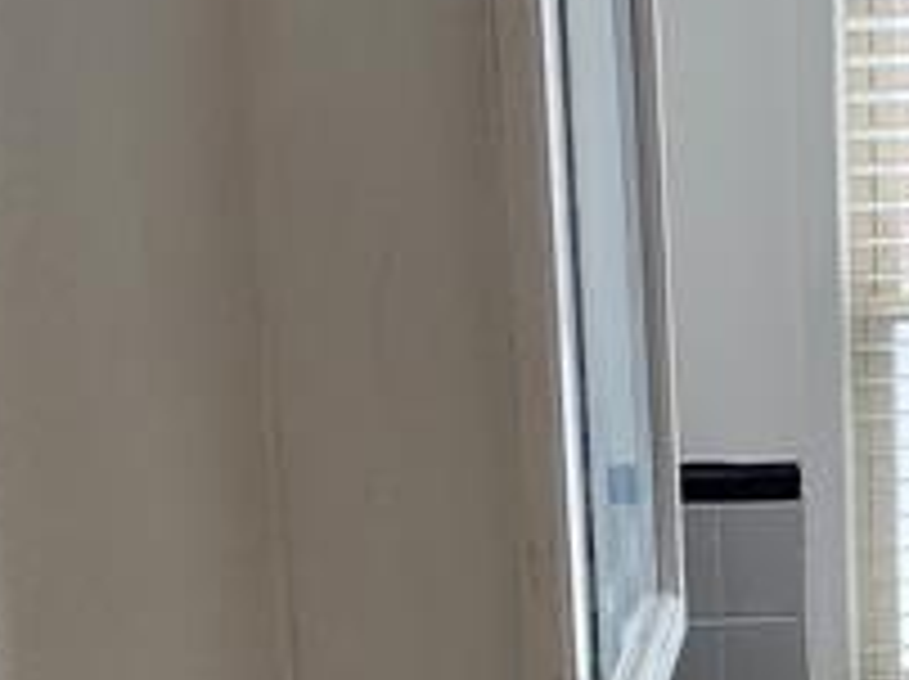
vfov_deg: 21.8
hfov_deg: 25.6
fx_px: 1731
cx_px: 1156
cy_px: 576
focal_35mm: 66
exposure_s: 1/60
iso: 320
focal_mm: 2.2
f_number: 2.2
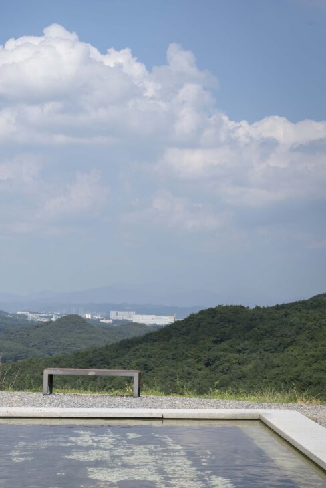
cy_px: 302
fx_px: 1045
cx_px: 105
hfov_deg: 17.7
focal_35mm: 77
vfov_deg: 26.2
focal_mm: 55
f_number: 11
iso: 100
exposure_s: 1/200
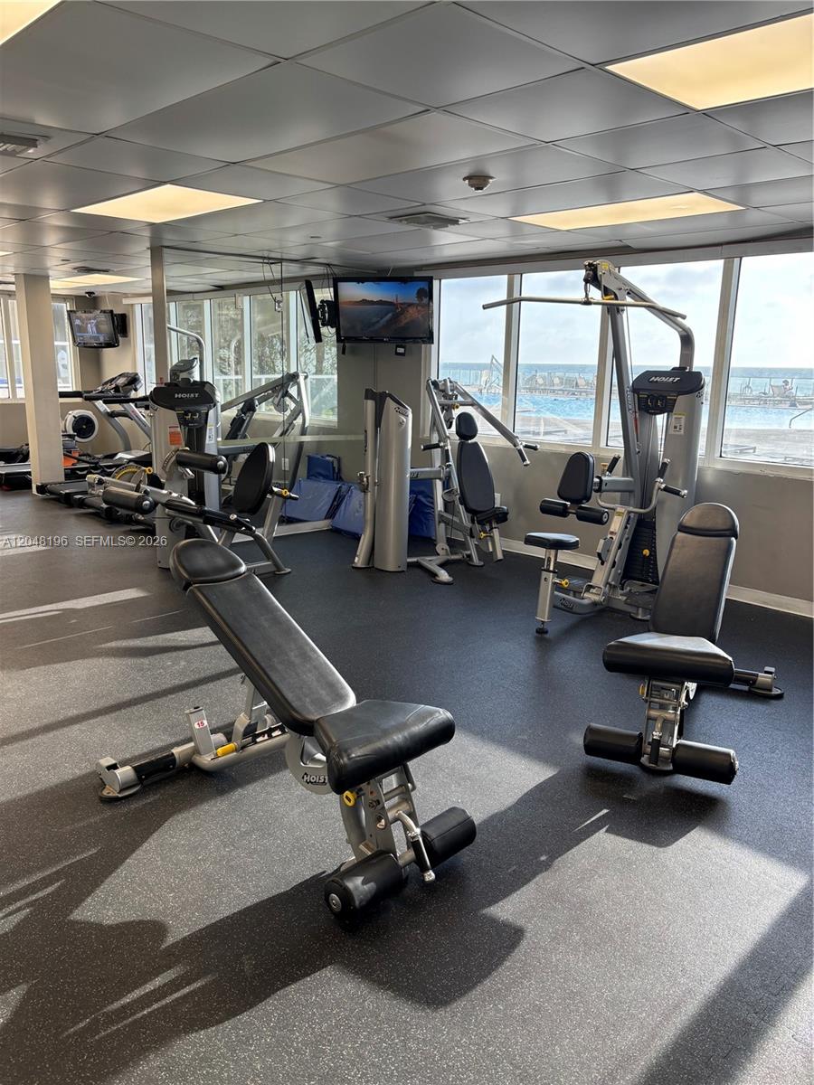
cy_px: 542
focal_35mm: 26
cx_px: 407
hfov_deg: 53.1
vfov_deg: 67.3
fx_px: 815
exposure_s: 1/120
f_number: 1.6
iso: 64
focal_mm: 5.96
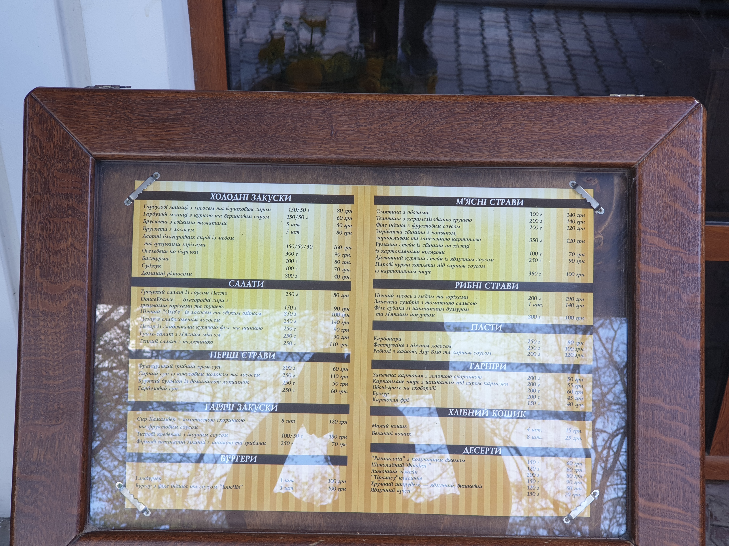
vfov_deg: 28.0
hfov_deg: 36.8
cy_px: 273
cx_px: 364
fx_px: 1095
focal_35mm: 52
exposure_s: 1/33
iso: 25
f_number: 2.4
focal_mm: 6
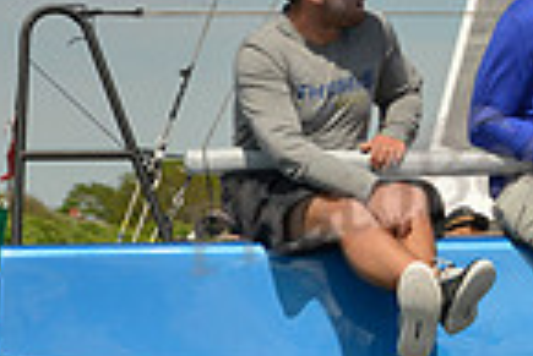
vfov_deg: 4.9
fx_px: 4150
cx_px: 893
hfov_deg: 7.2
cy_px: 321
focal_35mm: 280
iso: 280
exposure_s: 1/1600
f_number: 9
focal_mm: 70
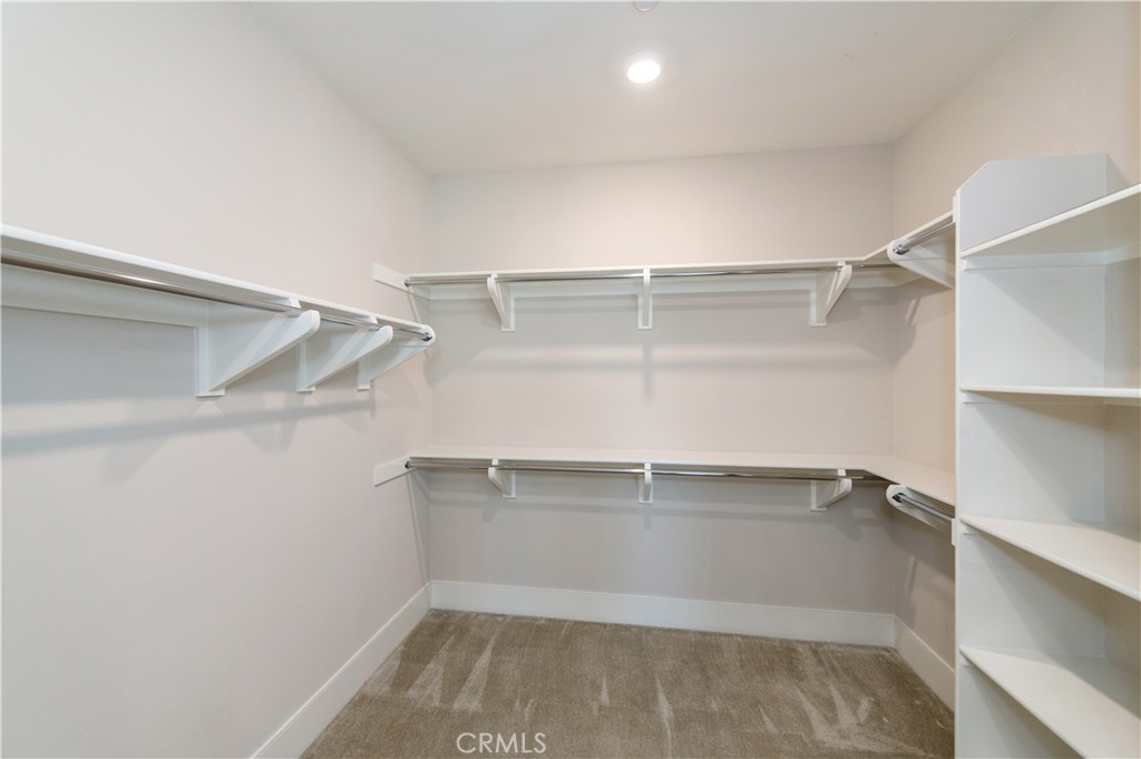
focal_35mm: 14
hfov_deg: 104.3
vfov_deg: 81.1
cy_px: 380
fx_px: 443
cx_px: 570
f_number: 4
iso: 640
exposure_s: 1/60
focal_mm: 14
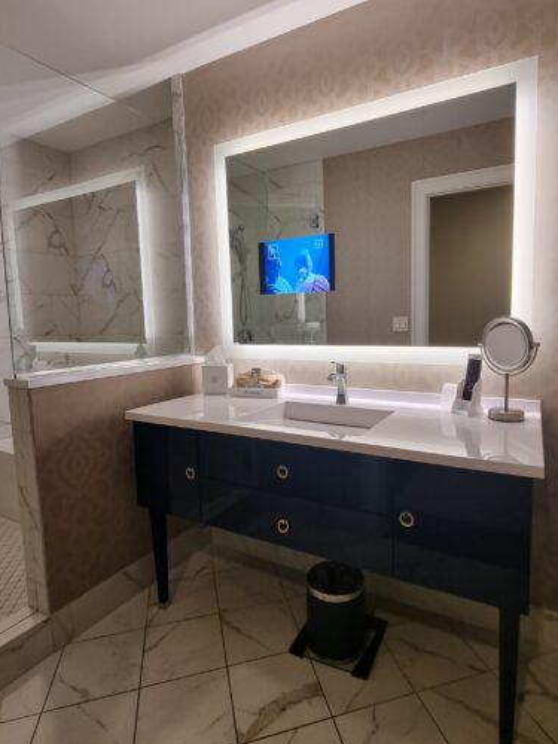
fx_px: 387
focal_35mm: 18
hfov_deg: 71.4
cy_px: 360
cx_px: 310
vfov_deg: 87.7
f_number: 2.2
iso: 64
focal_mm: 2.2
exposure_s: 1/60
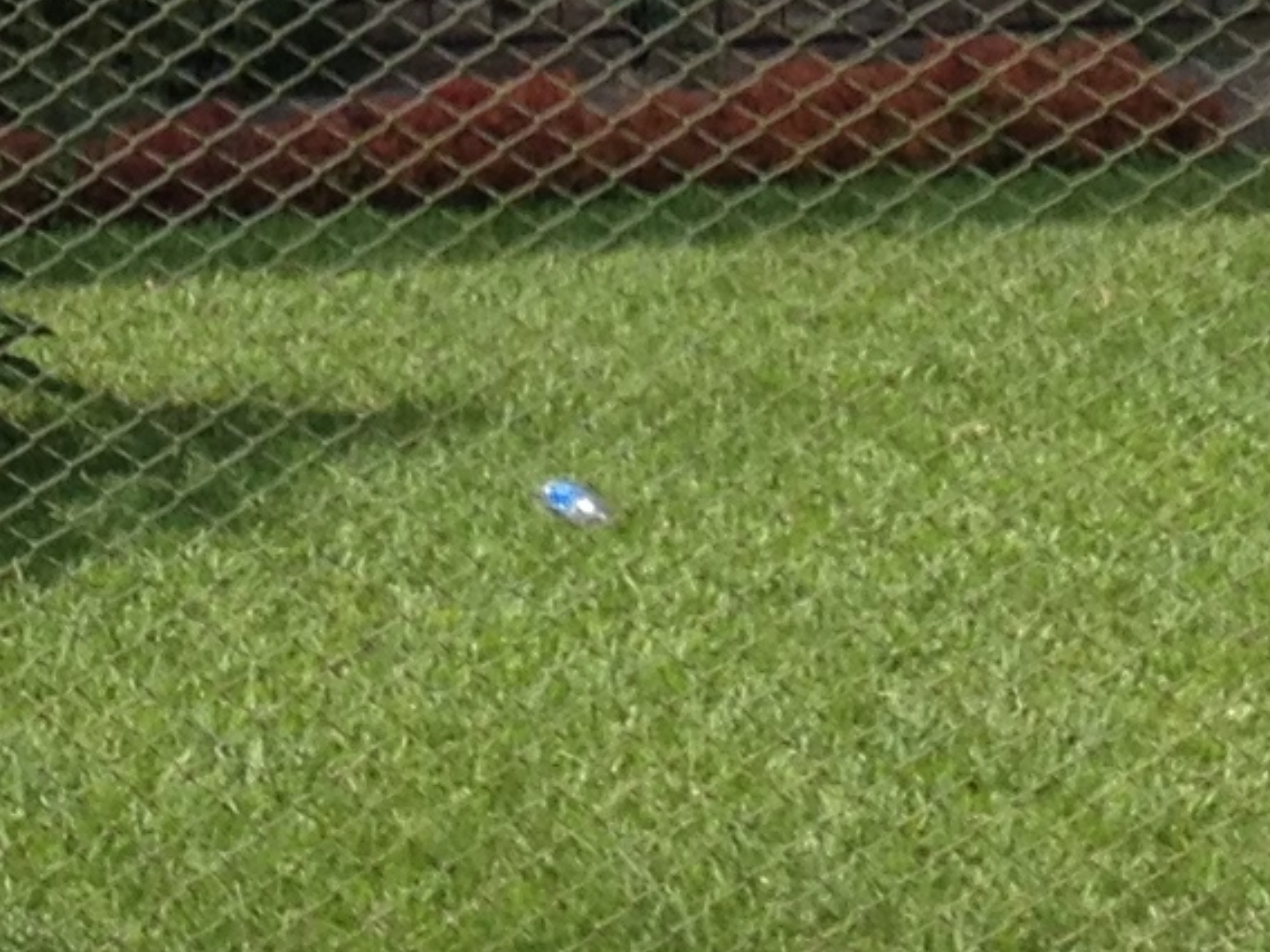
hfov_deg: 9.8
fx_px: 7374
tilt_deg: -0.8
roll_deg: -1.8
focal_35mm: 201
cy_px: -1048
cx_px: 628
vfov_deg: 7.1
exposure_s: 1/681
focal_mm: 4.28
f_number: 2.4
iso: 50
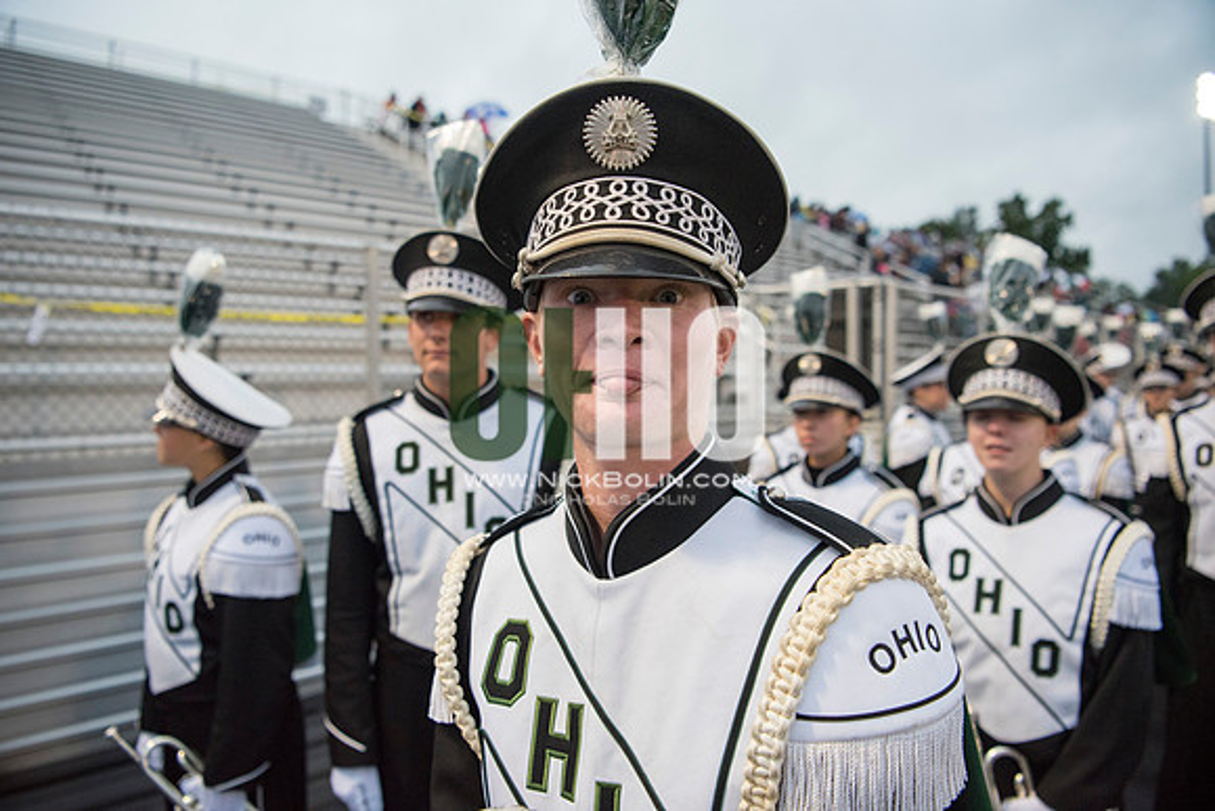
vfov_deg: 53.2
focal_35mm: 24
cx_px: 608
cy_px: 406
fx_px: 810
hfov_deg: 73.7
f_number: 3.2
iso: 2000
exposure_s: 1/800
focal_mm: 24
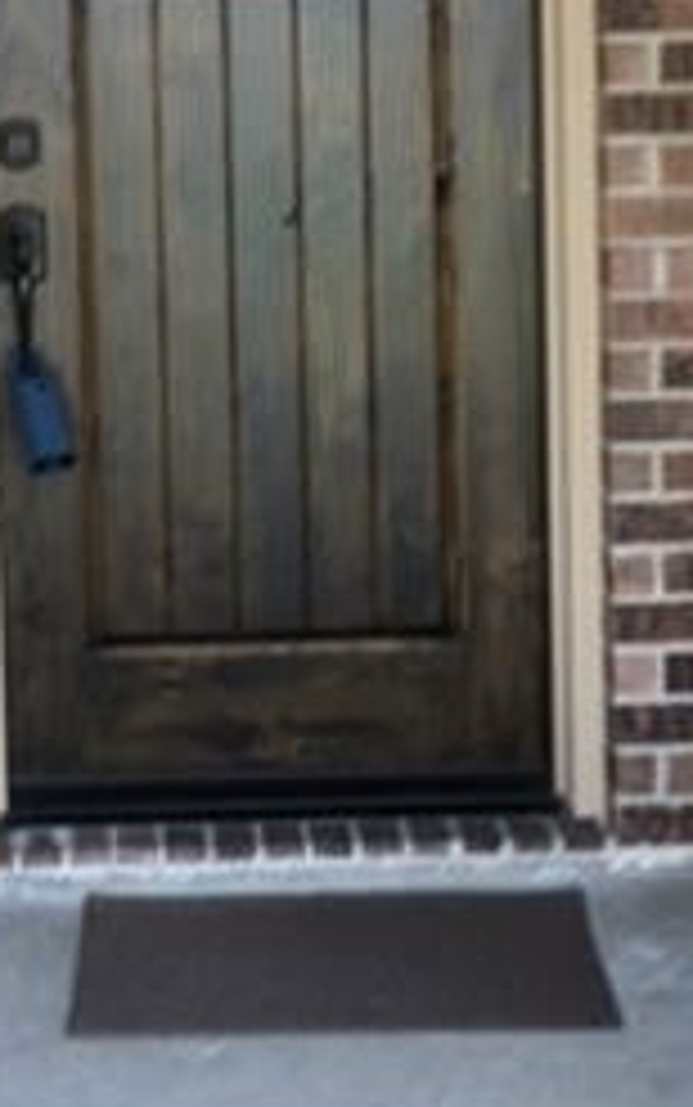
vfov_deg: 25.0
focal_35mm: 80
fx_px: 2415
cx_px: 153
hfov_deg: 16.2
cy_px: 90
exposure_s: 1/60
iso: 25
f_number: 2.2
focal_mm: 4.15
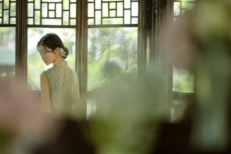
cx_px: 117
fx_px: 565
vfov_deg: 15.5
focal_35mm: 88
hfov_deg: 23.1
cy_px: 78
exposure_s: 1/160
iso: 200
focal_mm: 85
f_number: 1.4
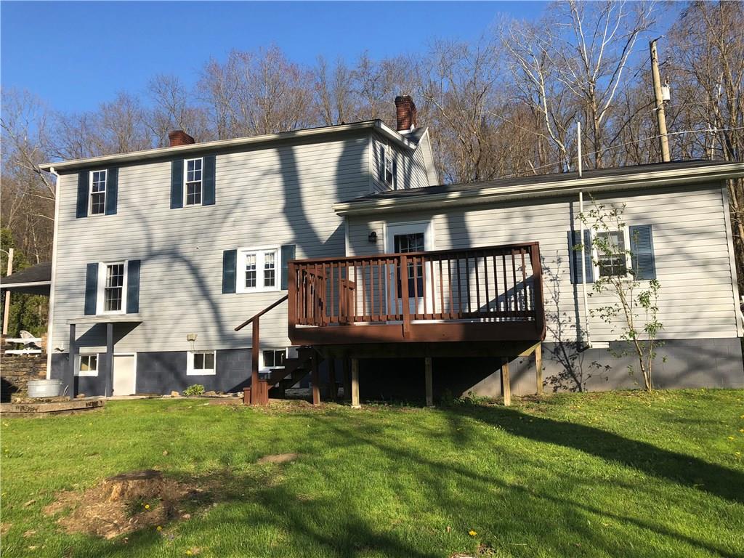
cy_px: 279
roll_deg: +0.1
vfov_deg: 49.7
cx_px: 372
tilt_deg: +10.6
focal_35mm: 28
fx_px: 602
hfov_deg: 63.4
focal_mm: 3.99
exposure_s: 1/1333
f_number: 1.8
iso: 20
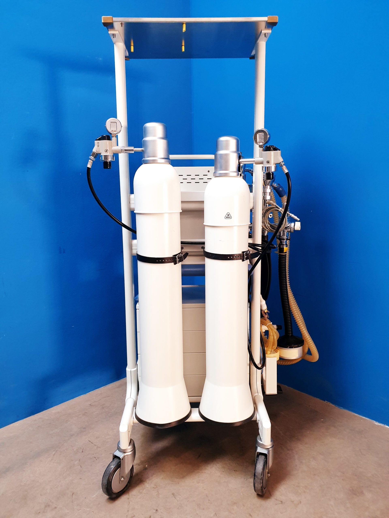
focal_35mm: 26
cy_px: 259
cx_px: 194
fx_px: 390
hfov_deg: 53.1
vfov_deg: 67.3
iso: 250
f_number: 2.4
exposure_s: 1/50
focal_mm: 4.3
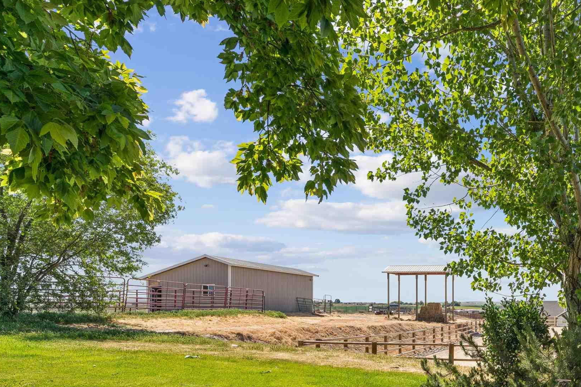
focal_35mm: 33
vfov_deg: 38.6
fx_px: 532
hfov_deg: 51.2
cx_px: 514
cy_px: 305
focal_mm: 17.5
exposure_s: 1/200
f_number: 13
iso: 400
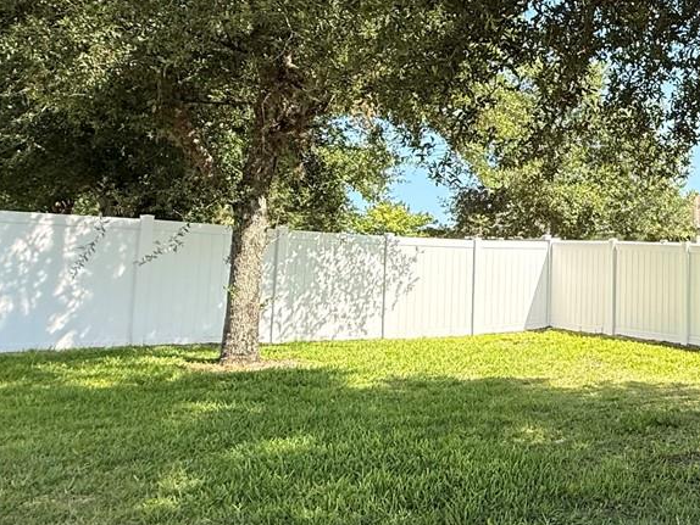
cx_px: 699
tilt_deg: +9.5
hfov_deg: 41.6
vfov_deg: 36.3
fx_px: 789
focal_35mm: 39
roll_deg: +1.1
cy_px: 157
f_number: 2.2
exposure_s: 1/830
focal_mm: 2.22
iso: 50
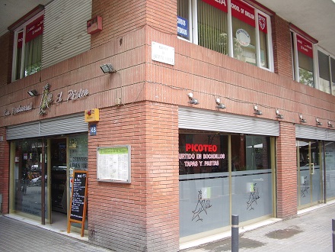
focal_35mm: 35
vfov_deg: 40.7
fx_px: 339
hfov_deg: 52.6
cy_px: 126
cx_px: 168
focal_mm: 5.8
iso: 100
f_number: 2.6
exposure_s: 1/100
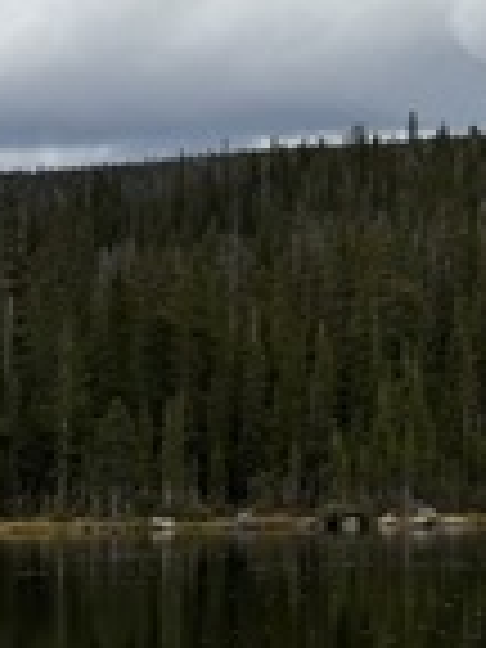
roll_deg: +0.4
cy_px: 270
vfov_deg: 13.7
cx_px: 752
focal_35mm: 144
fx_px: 2696
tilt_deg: +6.5
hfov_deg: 10.0
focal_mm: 5.96
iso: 50
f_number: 1.6
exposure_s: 1/1155
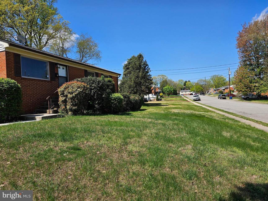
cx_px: 134
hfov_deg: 73.9
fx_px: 178
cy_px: 100
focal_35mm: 23
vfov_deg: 58.9
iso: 12
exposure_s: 1/919
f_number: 1.7
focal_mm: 6.3
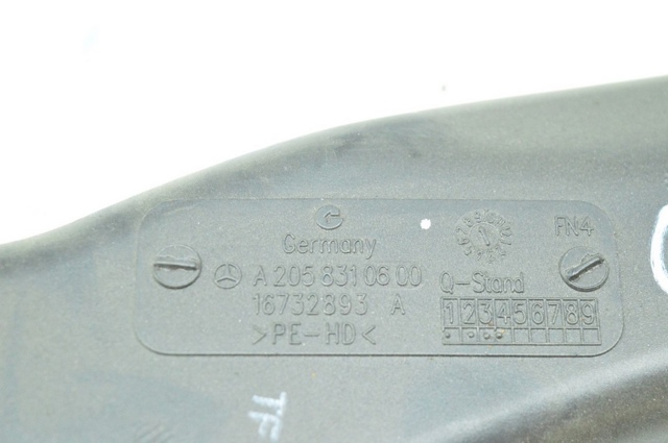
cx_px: 334
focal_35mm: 82
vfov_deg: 16.5
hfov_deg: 24.6
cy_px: 222
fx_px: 1529
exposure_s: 1/80
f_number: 5.6
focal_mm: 55
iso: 6400
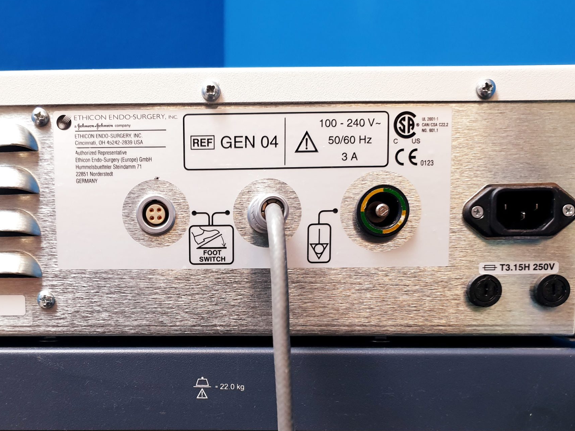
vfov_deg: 36.1
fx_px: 648
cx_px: 209
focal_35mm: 39
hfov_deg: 47.3
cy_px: 313
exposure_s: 1/50
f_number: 1.5
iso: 200
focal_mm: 4.3
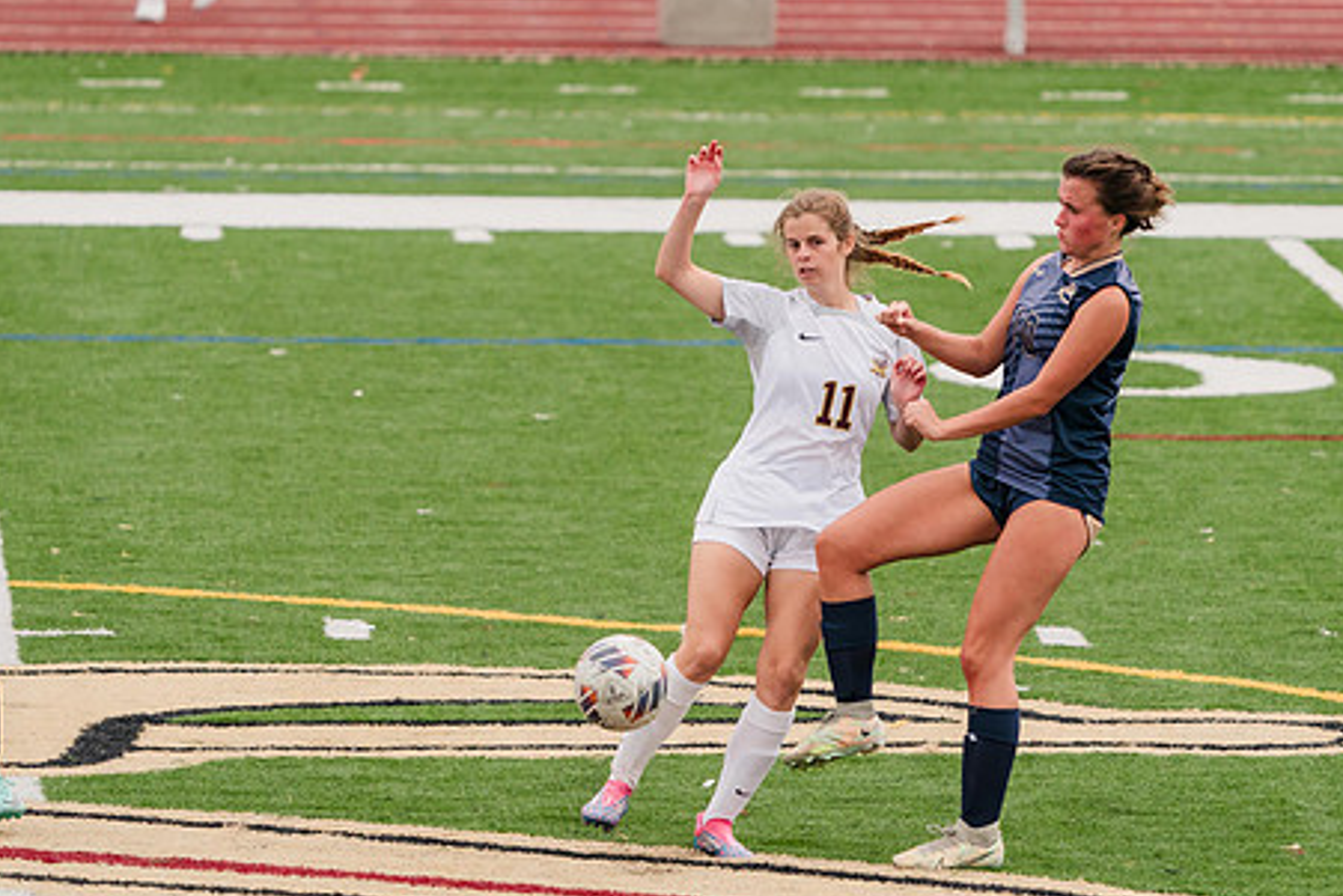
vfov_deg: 2.3
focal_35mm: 593
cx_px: 658
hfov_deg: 3.5
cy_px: 412
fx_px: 22128
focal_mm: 385
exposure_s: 1/1600
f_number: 6.3
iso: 640
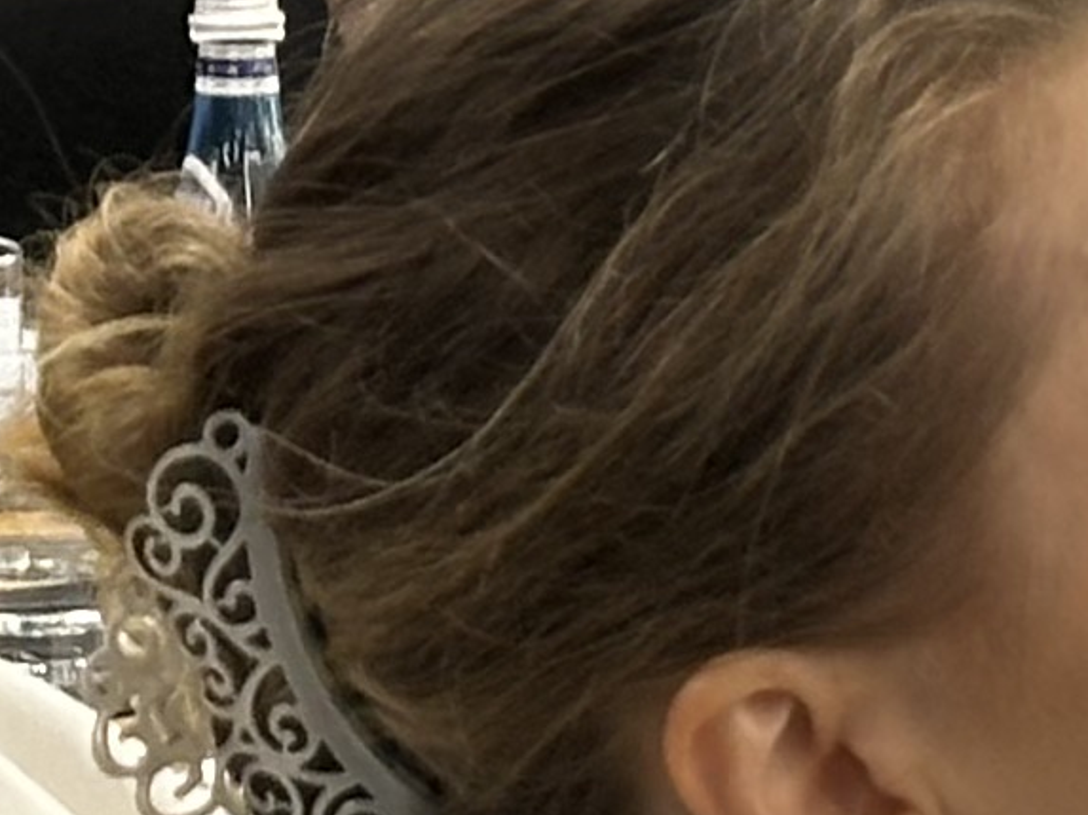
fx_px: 10617
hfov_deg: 5.9
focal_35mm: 338
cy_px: -1096
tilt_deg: -1.3
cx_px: 668
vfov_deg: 4.3
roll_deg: +0.1
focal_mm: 6.86
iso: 125
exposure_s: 1/50
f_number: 1.78
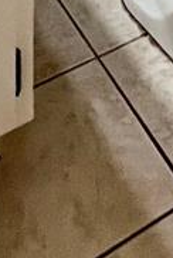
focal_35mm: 89
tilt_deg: +0.2
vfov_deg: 11.8
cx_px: 142
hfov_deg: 15.3
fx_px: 639
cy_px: -500
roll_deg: -0.2
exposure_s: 1/60
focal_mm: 1.57
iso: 160
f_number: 1.8
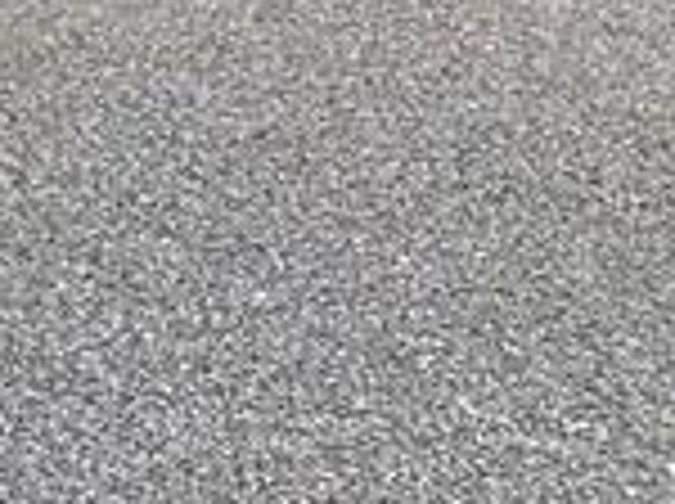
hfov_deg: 9.4
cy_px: -765
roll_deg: +0.4
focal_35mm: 164
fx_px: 3193
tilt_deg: +1.3
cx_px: -1372
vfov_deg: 8.2
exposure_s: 1/816
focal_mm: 6.86
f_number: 1.78
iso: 80
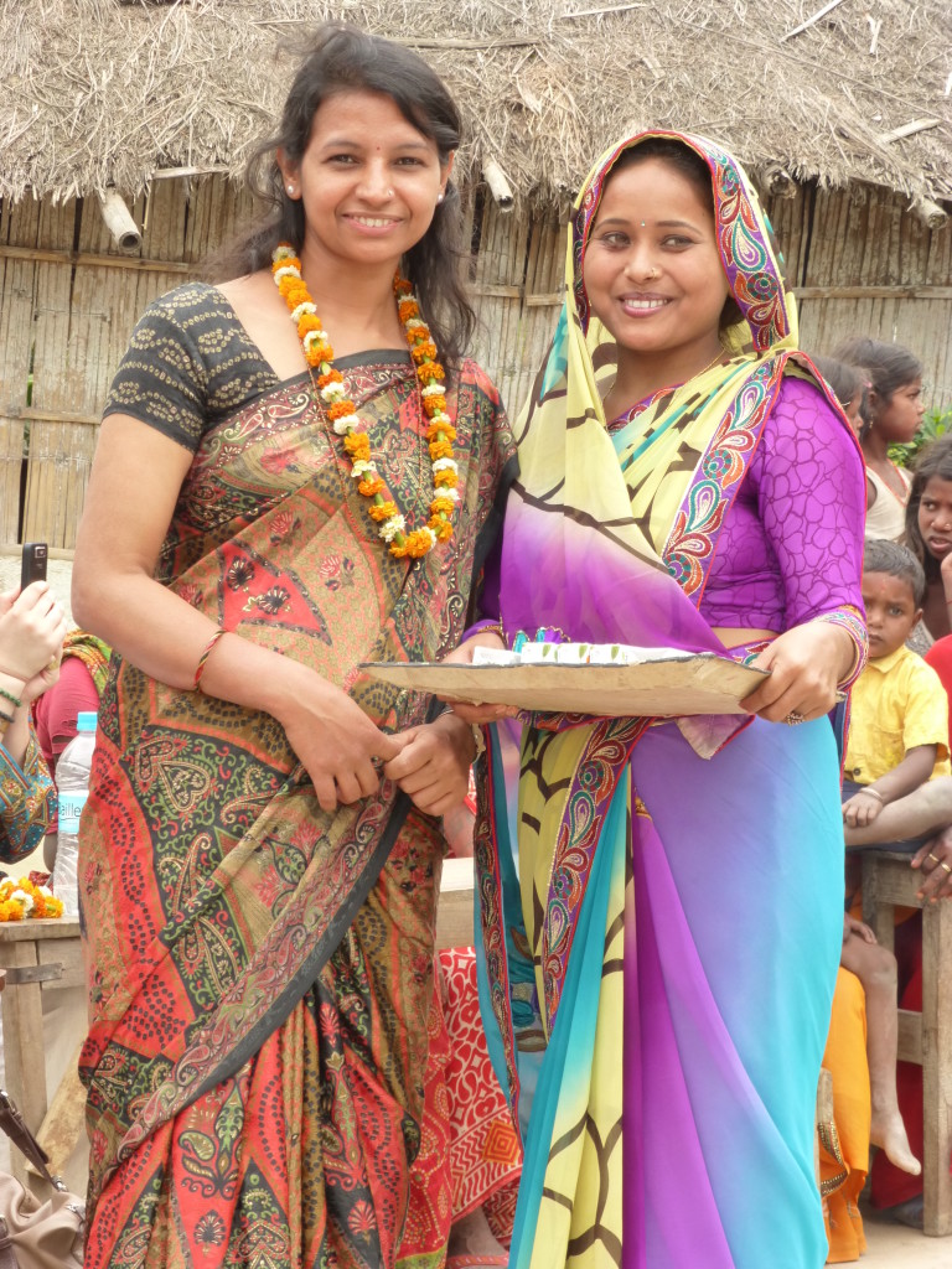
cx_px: 476
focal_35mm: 90
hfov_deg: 16.4
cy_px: 634
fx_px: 3300
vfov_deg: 21.8
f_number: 5.2
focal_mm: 16.1
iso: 100
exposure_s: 1/60
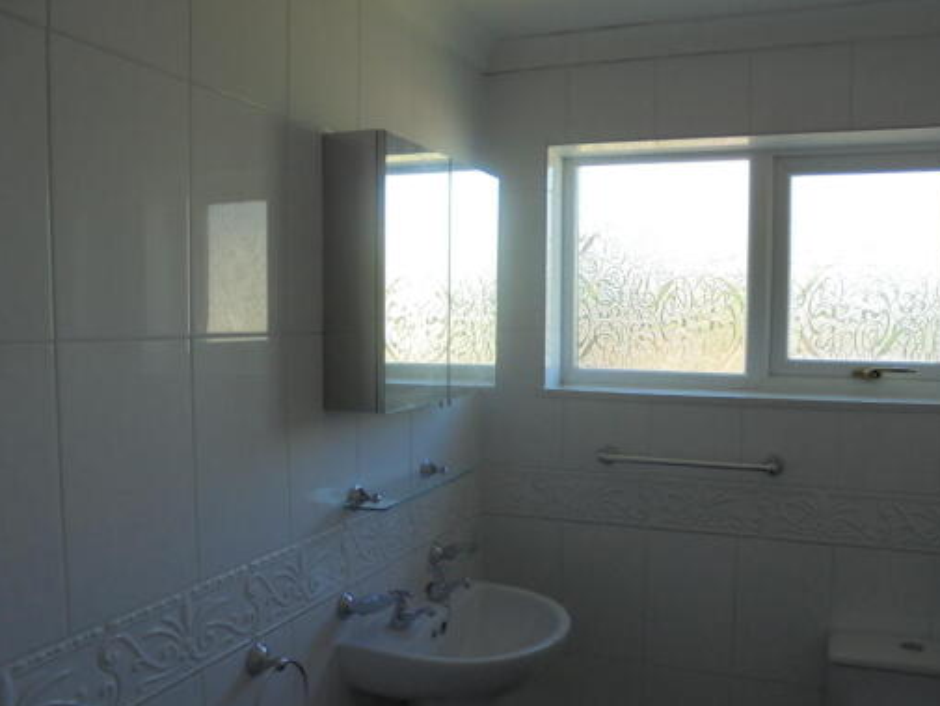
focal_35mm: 30
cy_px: 388
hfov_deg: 59.8
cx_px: 526
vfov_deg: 46.7
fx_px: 815
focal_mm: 4.6
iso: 100
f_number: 3.5
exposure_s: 1/80
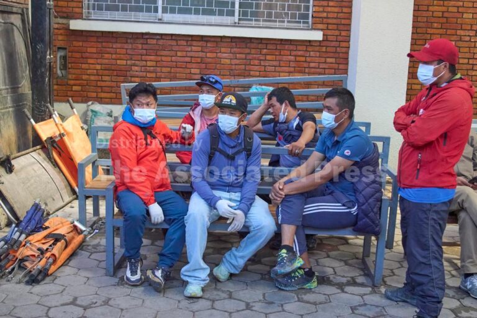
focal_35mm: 46
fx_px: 609
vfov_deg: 29.2
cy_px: 159
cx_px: 238
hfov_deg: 42.7
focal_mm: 31
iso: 1000
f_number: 4
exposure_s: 1/1000
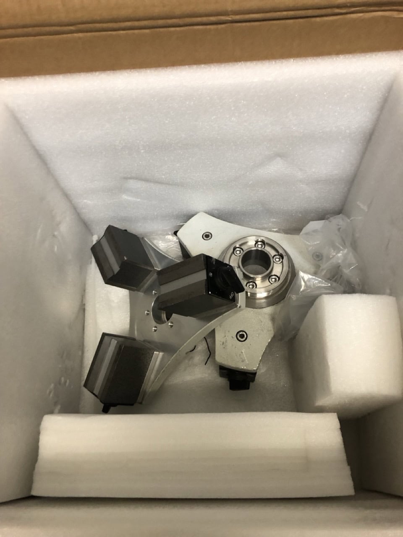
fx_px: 435
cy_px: 268
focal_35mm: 28
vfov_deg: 63.4
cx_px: 202
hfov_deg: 49.7
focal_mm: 4
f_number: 1.8
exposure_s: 1/15
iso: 50
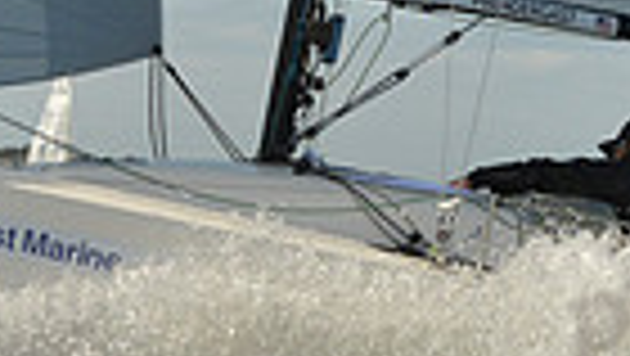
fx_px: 5066
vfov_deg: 4.0
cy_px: 101
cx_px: 338
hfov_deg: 7.1
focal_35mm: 303
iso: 400
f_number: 10
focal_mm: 70
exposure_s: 1/1600
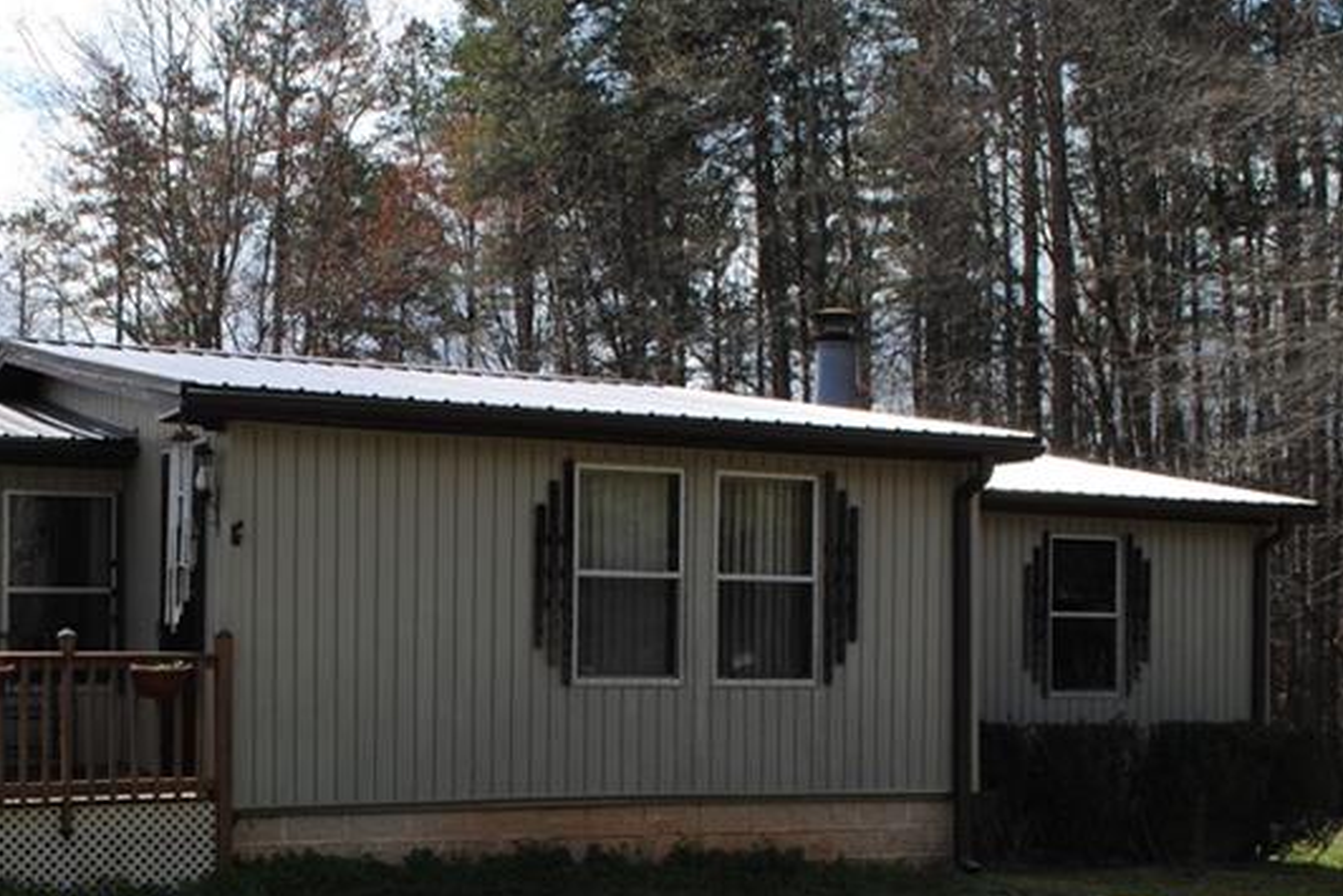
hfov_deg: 37.6
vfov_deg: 25.7
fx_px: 1940
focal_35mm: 52
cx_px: 401
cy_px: 654
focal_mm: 18
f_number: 8
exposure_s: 1/250
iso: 100
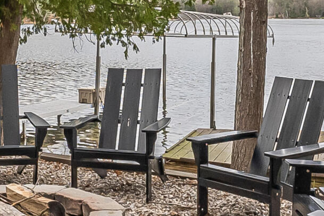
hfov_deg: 26.9
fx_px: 661
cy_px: 12
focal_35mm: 73
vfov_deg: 18.2
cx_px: 57
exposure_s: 1/400
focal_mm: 14.9
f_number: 10
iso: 640
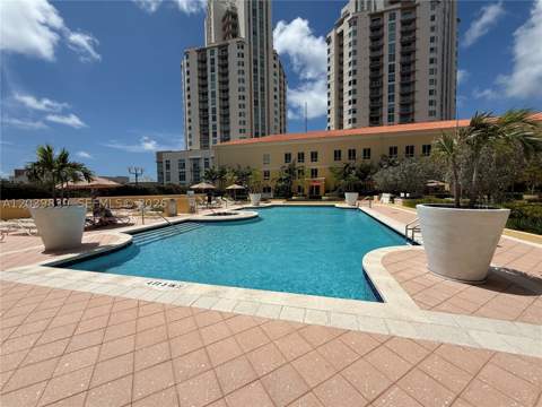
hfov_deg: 102.1
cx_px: 271
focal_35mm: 14
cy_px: 204
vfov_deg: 85.7
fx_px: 219
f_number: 2.2
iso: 50
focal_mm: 2.22
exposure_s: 1/6173
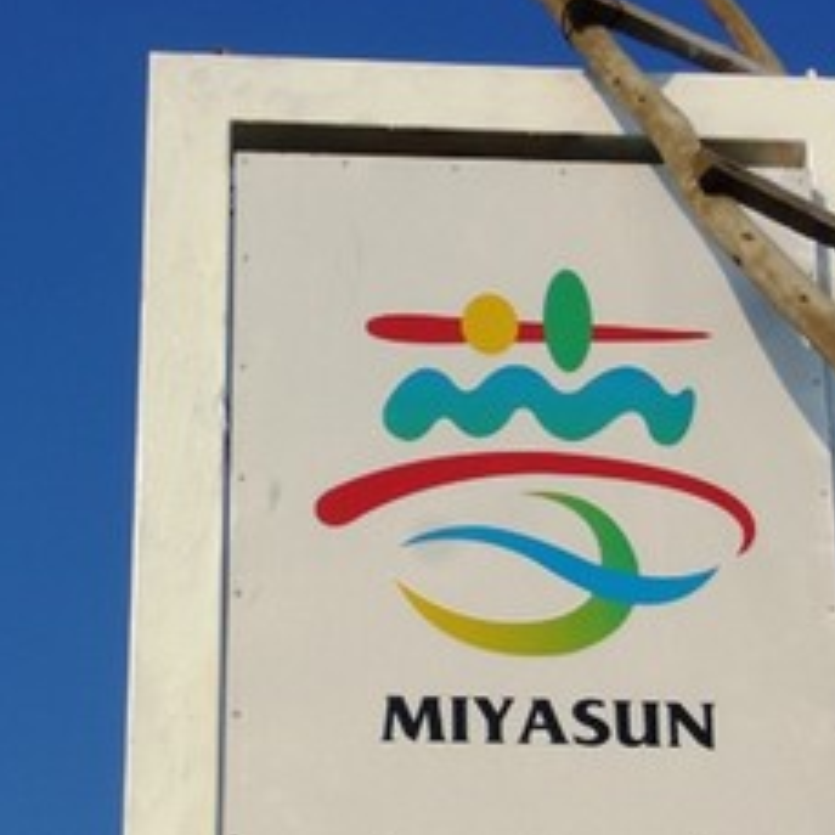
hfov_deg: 12.3
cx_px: 481
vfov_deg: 12.3
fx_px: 3875
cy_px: 407
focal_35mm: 142
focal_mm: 17.4
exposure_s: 1/250
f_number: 10
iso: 80
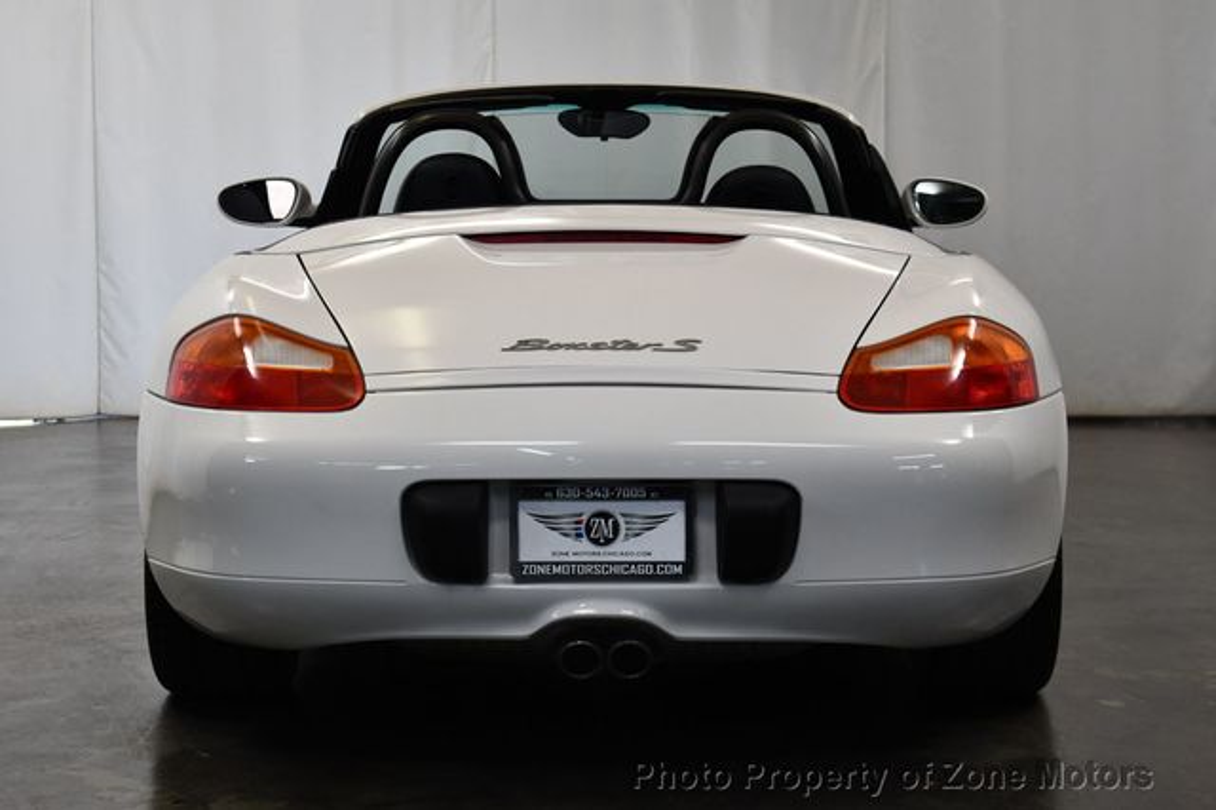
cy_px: 405
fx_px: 2768
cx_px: 608
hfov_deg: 24.8
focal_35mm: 82
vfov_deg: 16.6
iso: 900
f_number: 5.6
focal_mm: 55
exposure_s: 1/125
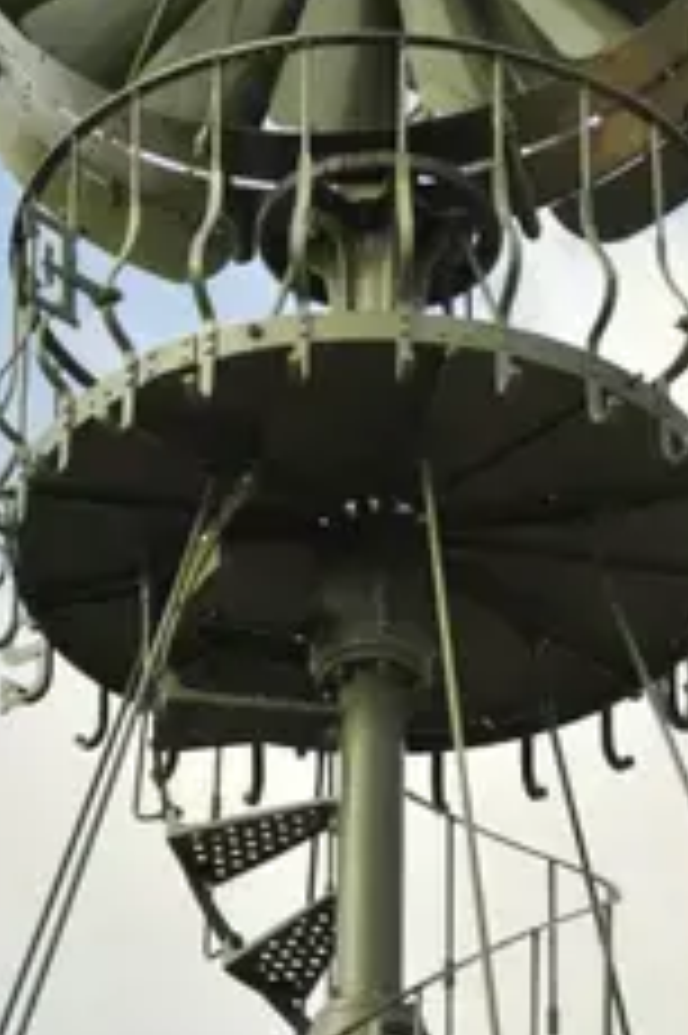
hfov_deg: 6.4
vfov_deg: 9.6
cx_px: 393
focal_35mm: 213
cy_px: 153
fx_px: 6115
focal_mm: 102
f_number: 6.3
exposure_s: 1/400
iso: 200
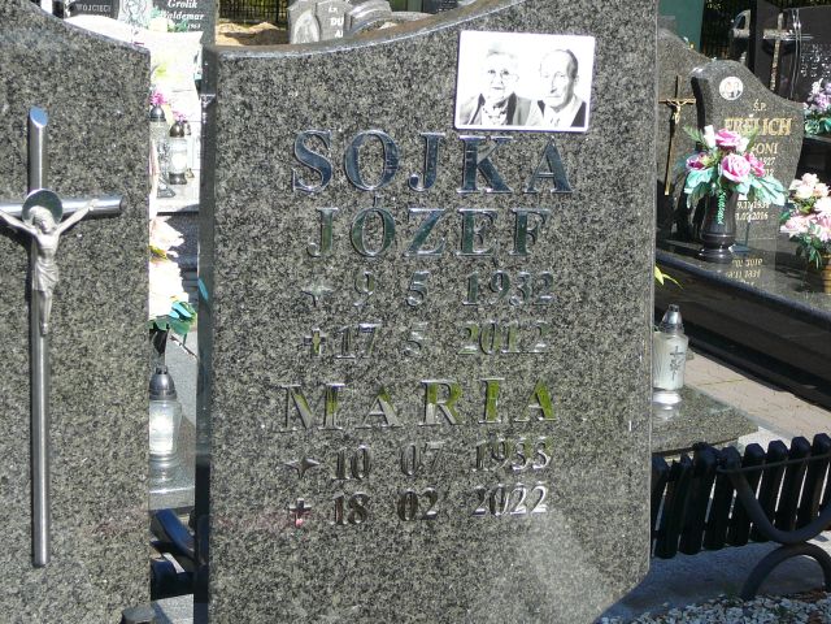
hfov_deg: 32.7
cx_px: 416
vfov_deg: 24.8
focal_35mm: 59
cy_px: 312
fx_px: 1416
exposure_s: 1/400
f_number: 3.5
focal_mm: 8.7
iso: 80
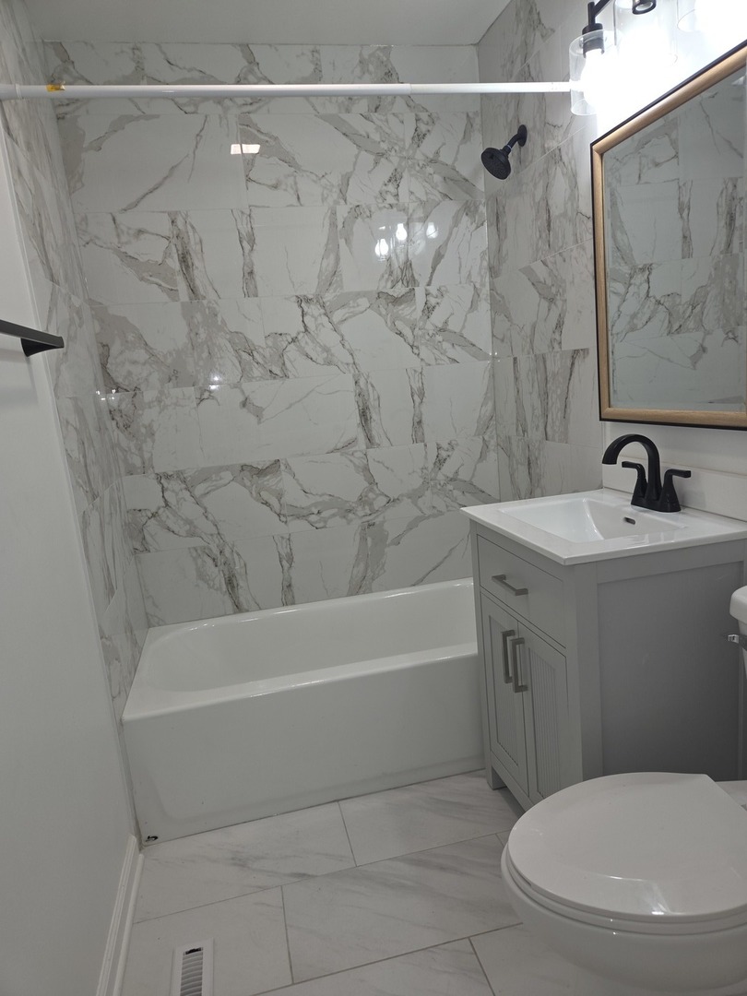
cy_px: 498
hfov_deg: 58.9
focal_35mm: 23
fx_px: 662
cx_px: 374
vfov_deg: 73.9
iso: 32
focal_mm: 5.4
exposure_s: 1/60
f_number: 1.8
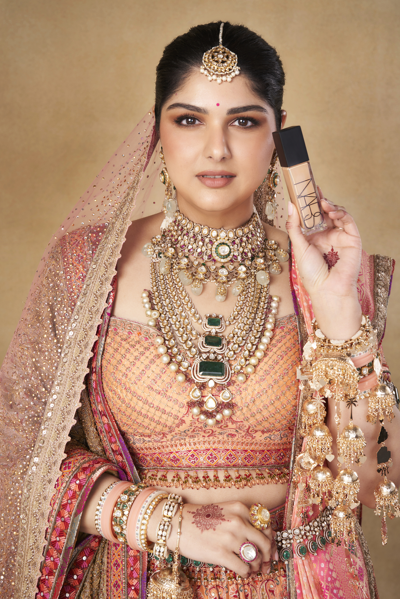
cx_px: 200
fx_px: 833
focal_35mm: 50
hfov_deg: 27.0
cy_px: 300
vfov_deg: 39.6
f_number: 6.3
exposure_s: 1/160
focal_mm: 50
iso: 100
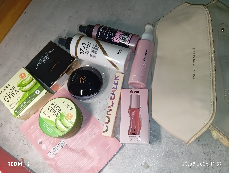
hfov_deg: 63.4
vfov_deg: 49.9
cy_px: 86
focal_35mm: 28
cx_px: 114
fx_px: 185
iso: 114
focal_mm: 4.25
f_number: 1.8
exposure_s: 1/50
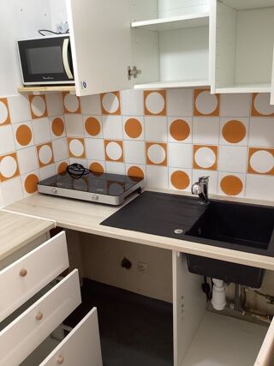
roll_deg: +3.4
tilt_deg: -18.8
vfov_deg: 58.4
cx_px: 137
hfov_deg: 45.4
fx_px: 327
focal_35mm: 31
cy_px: 183
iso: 200
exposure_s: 1/50
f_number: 2.4
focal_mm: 3.3
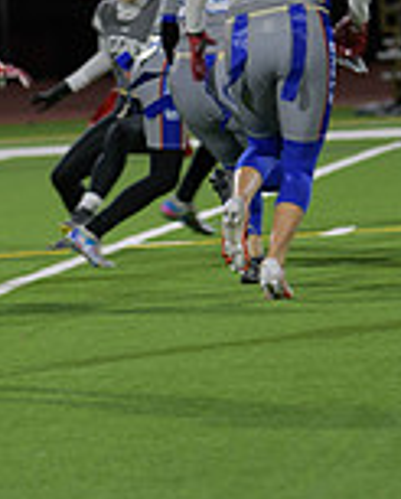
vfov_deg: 3.9
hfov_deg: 3.1
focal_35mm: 497
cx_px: 52
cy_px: 207
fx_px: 7351
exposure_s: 1/200
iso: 640
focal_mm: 140
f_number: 2.8
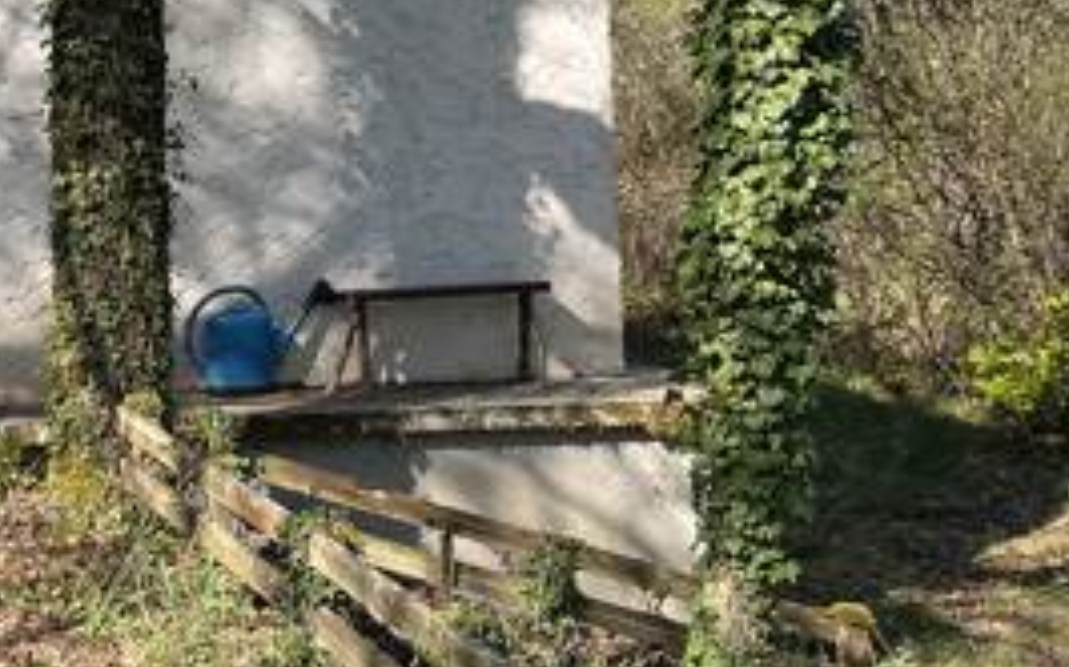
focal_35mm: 83
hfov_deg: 21.5
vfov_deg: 15.6
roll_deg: +3.0
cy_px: 84
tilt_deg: +1.5
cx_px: -474
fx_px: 2417
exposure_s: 1/1028
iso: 50
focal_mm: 5.1
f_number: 1.6
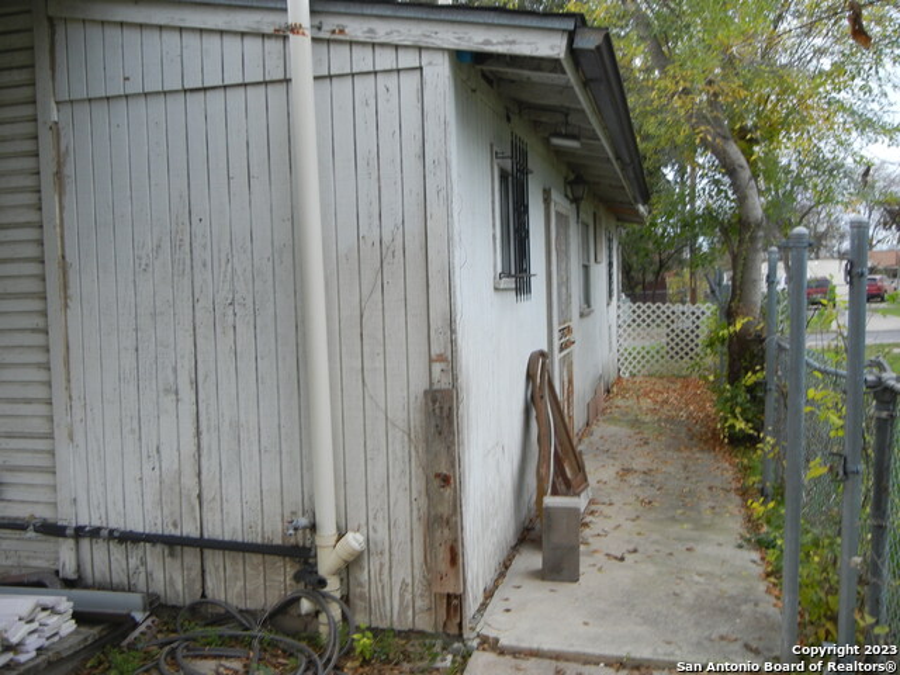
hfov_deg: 54.0
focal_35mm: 34
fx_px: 884
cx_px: 450
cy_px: 338
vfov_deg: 41.8
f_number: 3.6
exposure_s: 1/32.8
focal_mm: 6.2
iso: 160
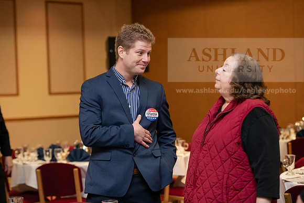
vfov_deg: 14.9
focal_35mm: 92
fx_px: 777
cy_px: 102
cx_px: 152
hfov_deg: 22.1
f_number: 3.5
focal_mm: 92
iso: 1600
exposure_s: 1/200
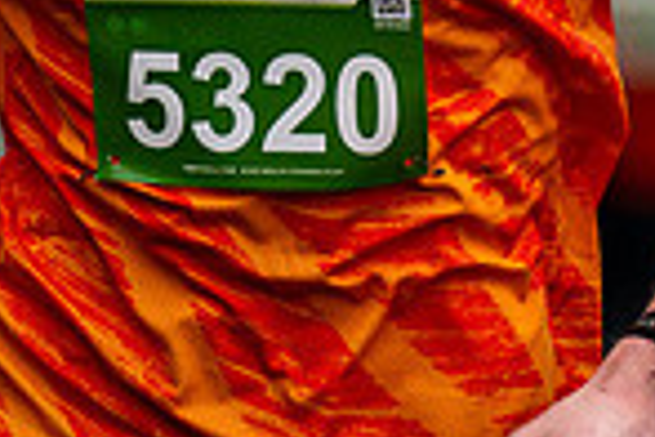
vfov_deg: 0.8
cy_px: -294
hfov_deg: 1.2
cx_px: 579
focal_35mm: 1774
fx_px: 32274
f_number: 2.8
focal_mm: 300
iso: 220
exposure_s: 1/1600
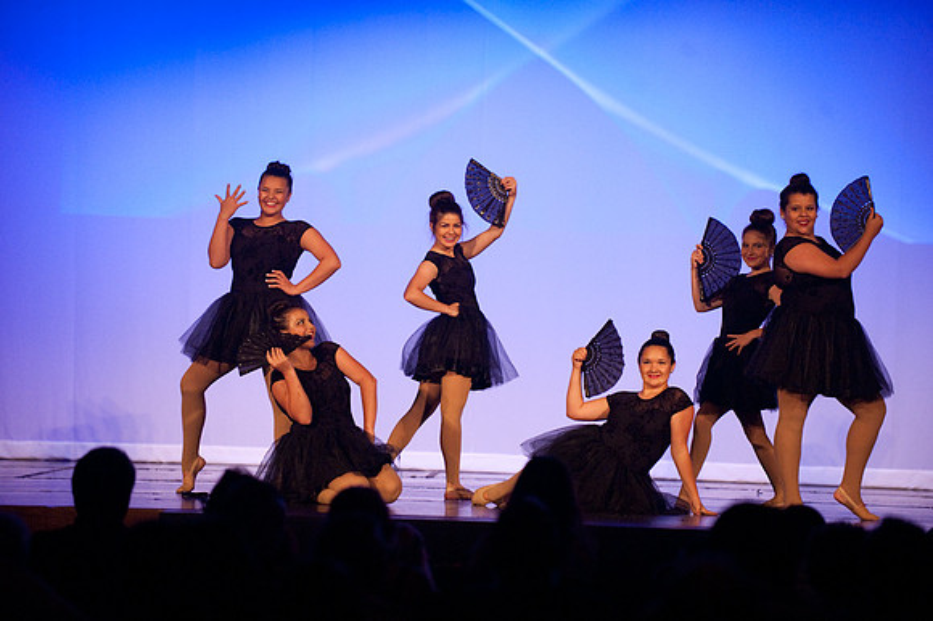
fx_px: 3885
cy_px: 310
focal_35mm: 150
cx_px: 466
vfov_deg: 9.1
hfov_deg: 13.7
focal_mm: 150
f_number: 2.8
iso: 3200
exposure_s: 1/200
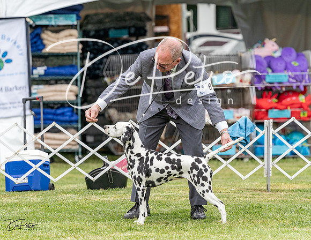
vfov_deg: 6.3
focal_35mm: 241
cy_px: 118
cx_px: 159
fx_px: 2187
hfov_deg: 8.1
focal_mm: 200
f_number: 4.5
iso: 640
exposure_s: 1/1000
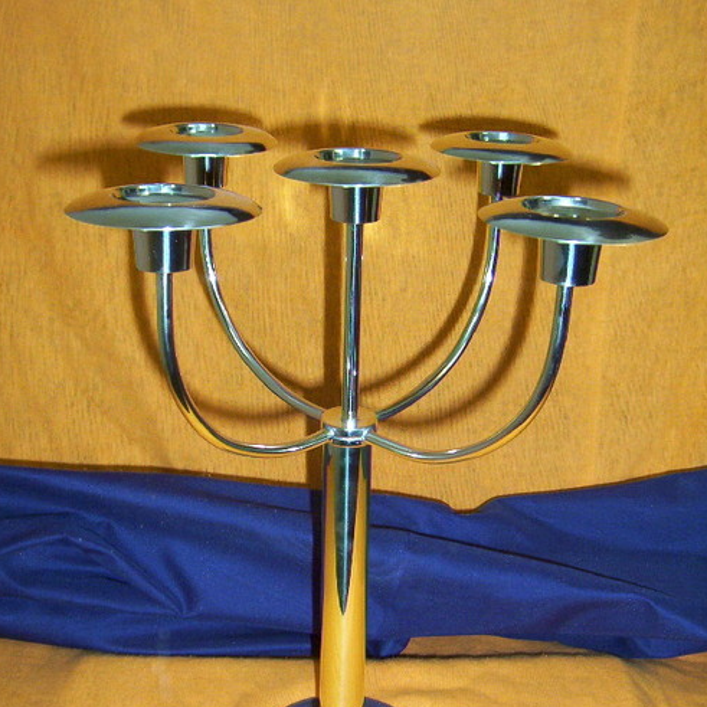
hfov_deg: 39.2
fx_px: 994
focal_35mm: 43
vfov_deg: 39.1
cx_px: 356
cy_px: 407
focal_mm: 5.54
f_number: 2.76
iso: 140
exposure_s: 1/30
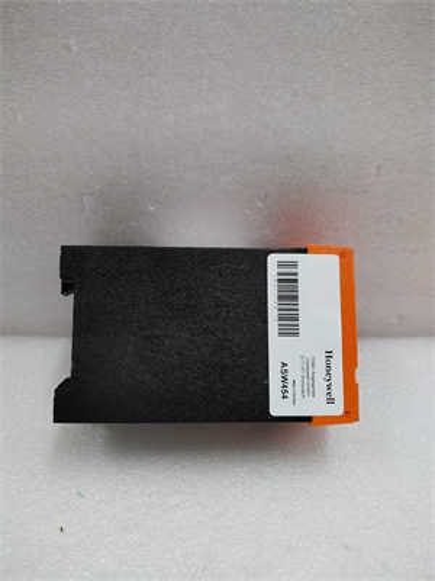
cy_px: 290
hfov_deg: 53.1
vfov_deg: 67.3
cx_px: 218
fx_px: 436
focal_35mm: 26
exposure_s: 1/50
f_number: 1.8
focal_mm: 4.75
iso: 245
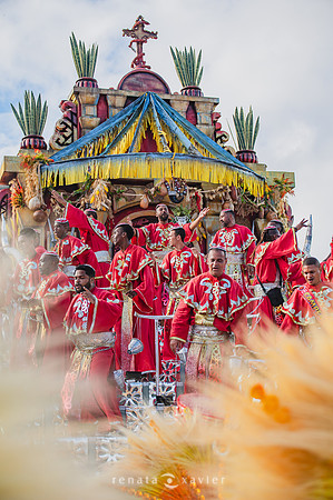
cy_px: 250
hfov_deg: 19.4
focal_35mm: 70
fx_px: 973
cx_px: 166
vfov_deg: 28.9
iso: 400
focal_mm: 70
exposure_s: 1/1600
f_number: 5.6
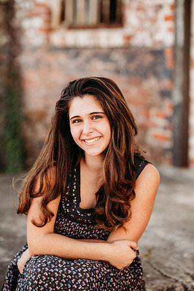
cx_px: 97
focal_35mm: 85
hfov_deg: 16.1
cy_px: 146
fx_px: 687
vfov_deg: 23.9
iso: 100
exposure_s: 1/500
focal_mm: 85
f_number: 2.2
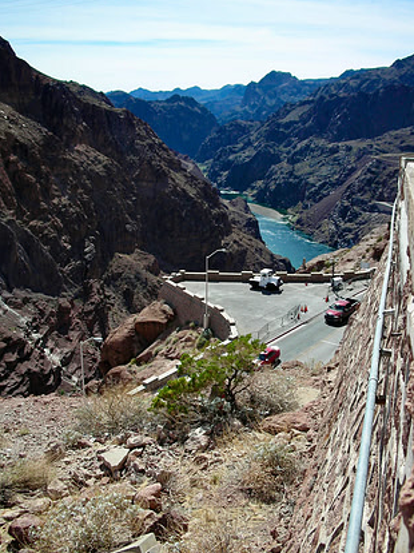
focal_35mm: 38
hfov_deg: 37.7
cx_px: 222
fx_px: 607
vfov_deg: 49.0
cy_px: 286
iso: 50
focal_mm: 5.8
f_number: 8.5
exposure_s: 1/80.6
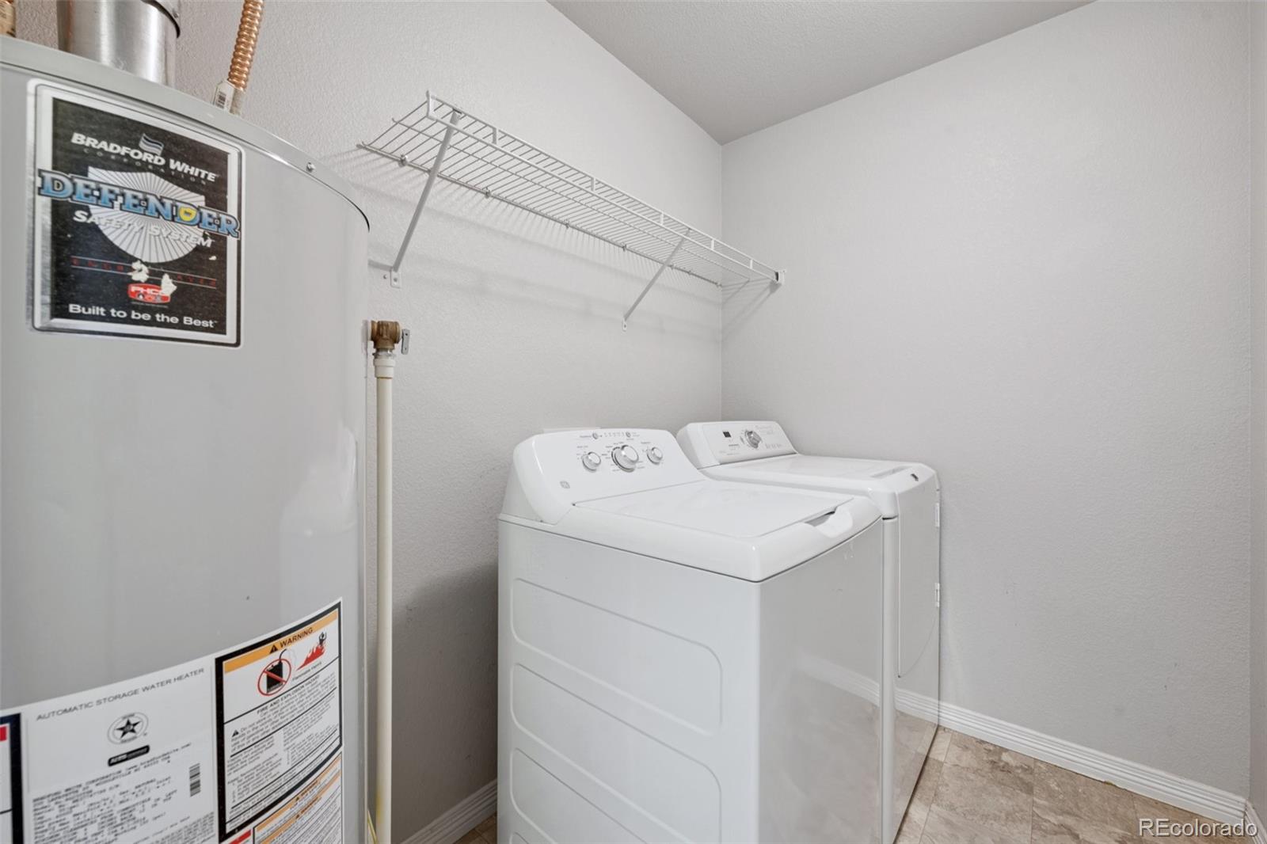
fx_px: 493
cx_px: 634
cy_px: 422
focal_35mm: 14
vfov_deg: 81.2
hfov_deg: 104.3
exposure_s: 2
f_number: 9
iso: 100
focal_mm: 14
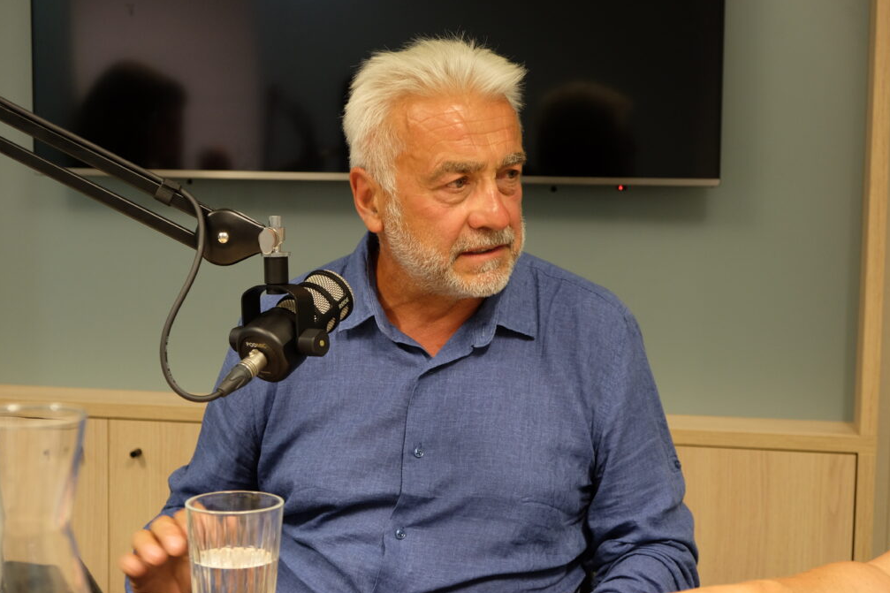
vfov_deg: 22.6
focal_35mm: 60
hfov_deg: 33.4
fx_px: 1483
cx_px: 449
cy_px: 298
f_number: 3.6
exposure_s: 1/38
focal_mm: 39
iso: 800
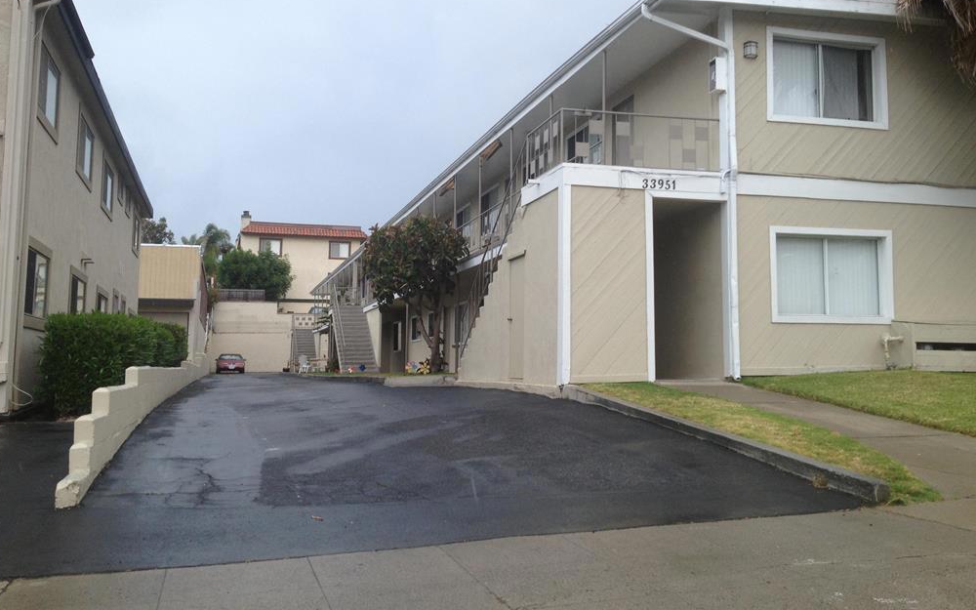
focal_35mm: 38
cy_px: 266
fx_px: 1011
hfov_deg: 51.5
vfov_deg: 33.5
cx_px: 485
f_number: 2.4
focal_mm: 4.28
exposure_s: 1/726
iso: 50
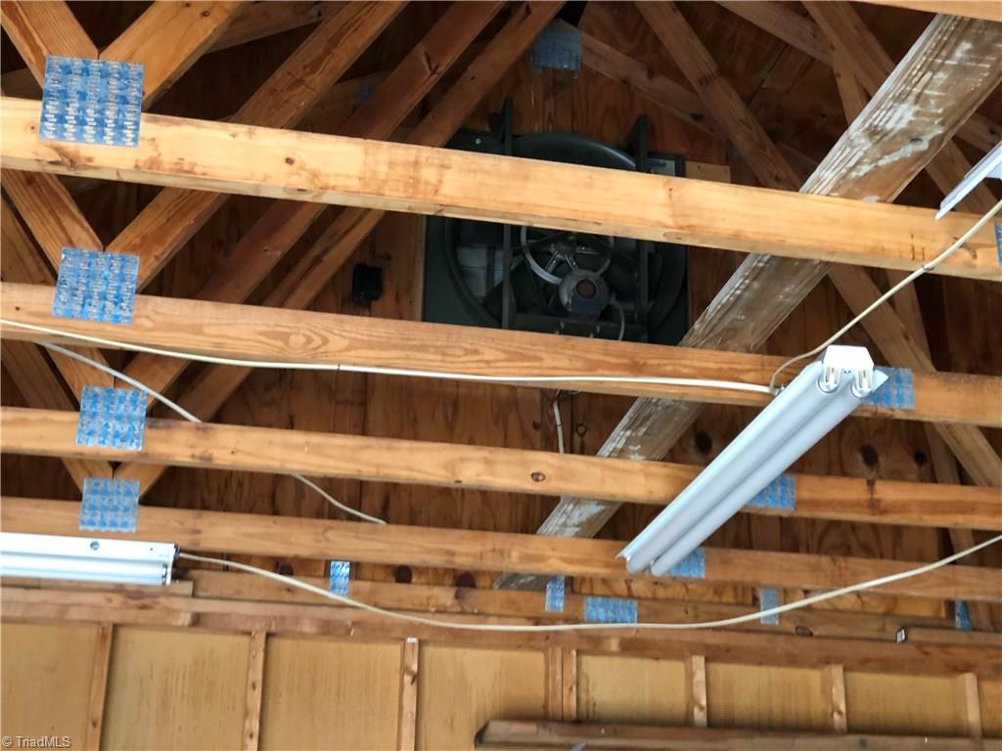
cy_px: 376
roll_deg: -0.8
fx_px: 1650
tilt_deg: +21.0
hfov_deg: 33.8
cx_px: 501
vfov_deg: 25.7
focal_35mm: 57
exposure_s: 1/60
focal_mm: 6.6
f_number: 2.8
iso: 250
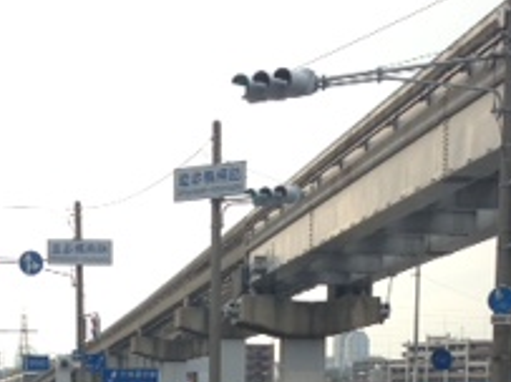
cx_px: 171
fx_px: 1534
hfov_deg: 18.9
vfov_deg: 13.4
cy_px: 570
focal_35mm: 104
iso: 50
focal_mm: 4.13
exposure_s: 1/308
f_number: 2.4
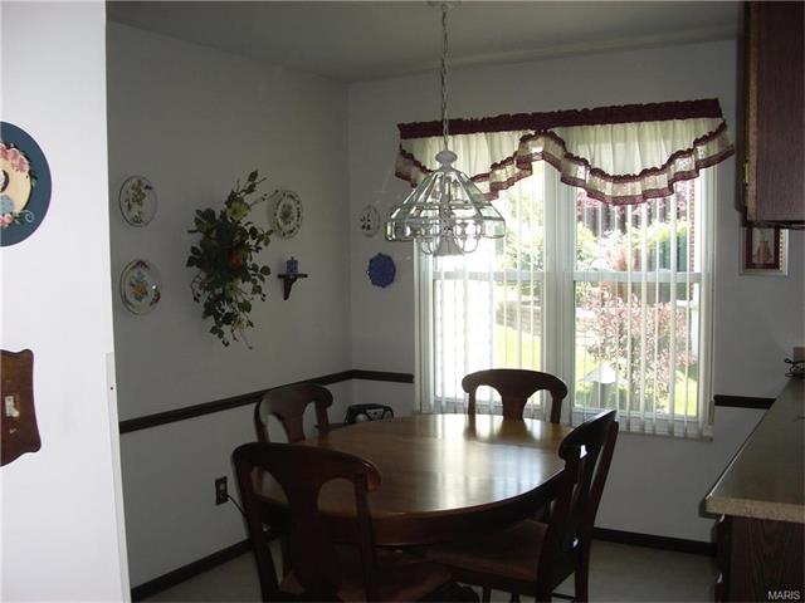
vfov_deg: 40.7
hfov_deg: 52.6
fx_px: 814
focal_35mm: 35
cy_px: 302
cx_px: 402
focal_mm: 5.8
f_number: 2.6
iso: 100
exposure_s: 1/60
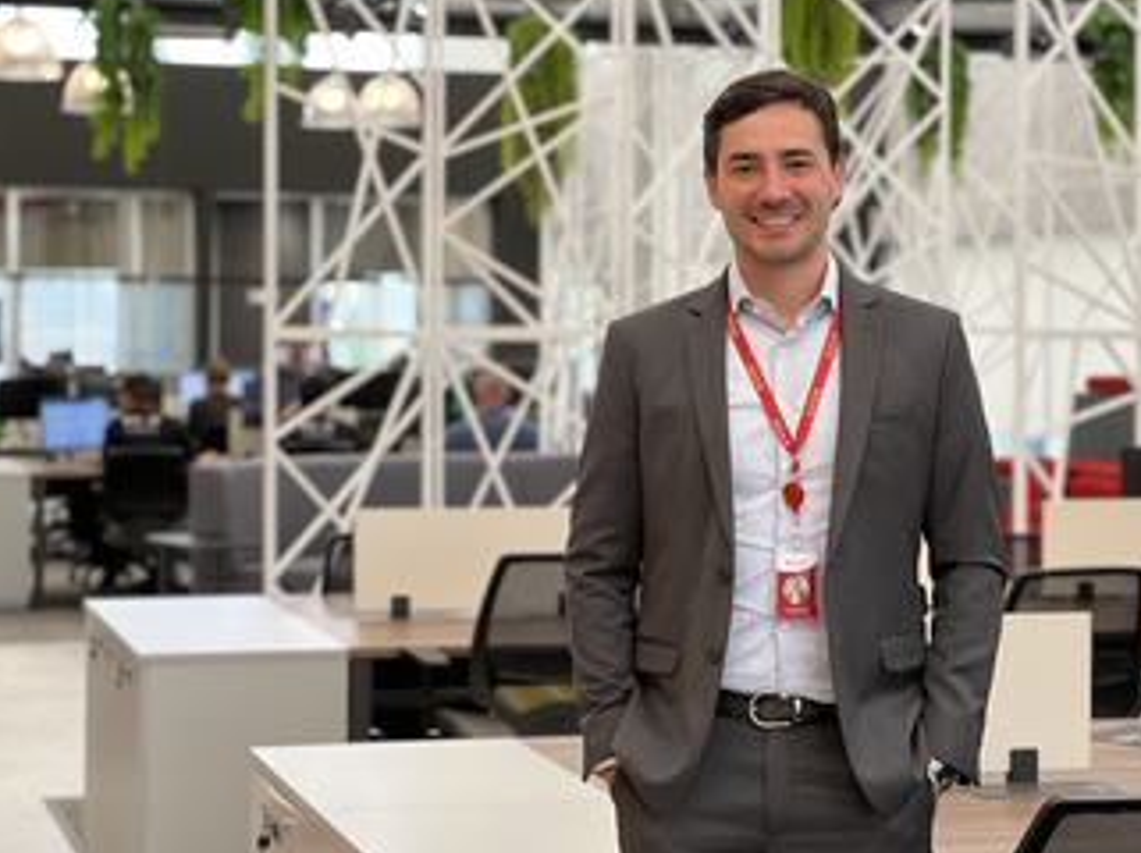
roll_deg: -0.4
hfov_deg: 22.8
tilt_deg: -1.7
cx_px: 626
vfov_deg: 17.1
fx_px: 2832
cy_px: 426
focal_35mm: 86
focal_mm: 9
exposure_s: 1/40
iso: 125
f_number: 2.8
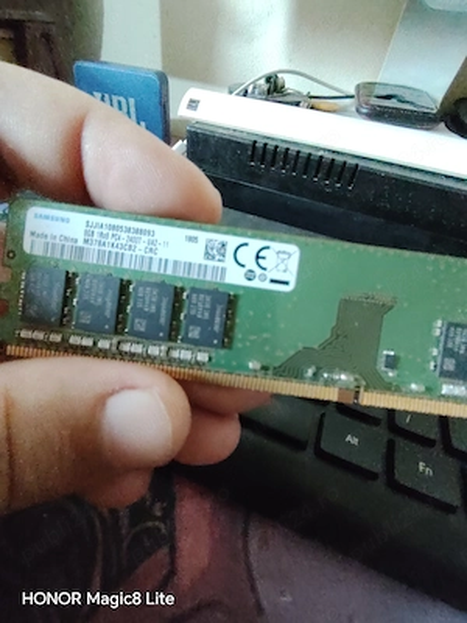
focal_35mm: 17
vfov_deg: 91.0
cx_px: 234
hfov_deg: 74.7
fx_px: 306
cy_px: 312
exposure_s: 1/16.7
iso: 2032
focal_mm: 1.42
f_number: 2.2
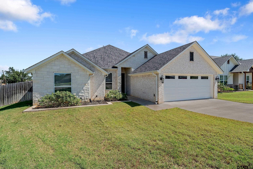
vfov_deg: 70.4
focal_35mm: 17
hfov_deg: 93.3
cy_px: 84
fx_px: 119
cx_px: 126
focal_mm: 17
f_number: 8
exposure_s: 1/1250
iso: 800
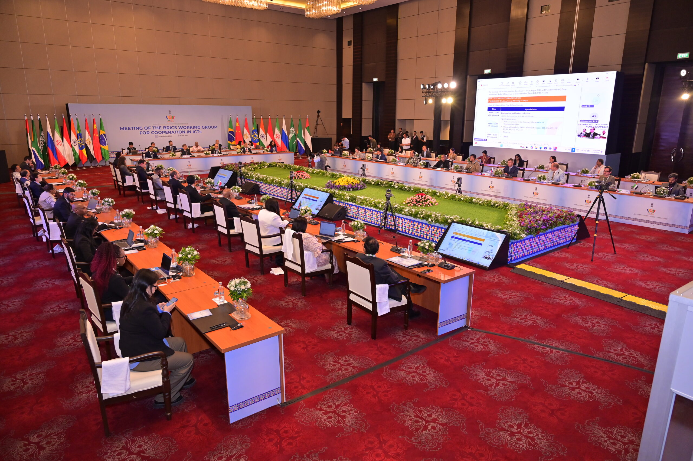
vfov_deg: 53.1
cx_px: 346
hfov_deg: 73.8
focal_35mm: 24
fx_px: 462
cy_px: 230
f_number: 4
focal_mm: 24
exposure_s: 1/125
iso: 1600
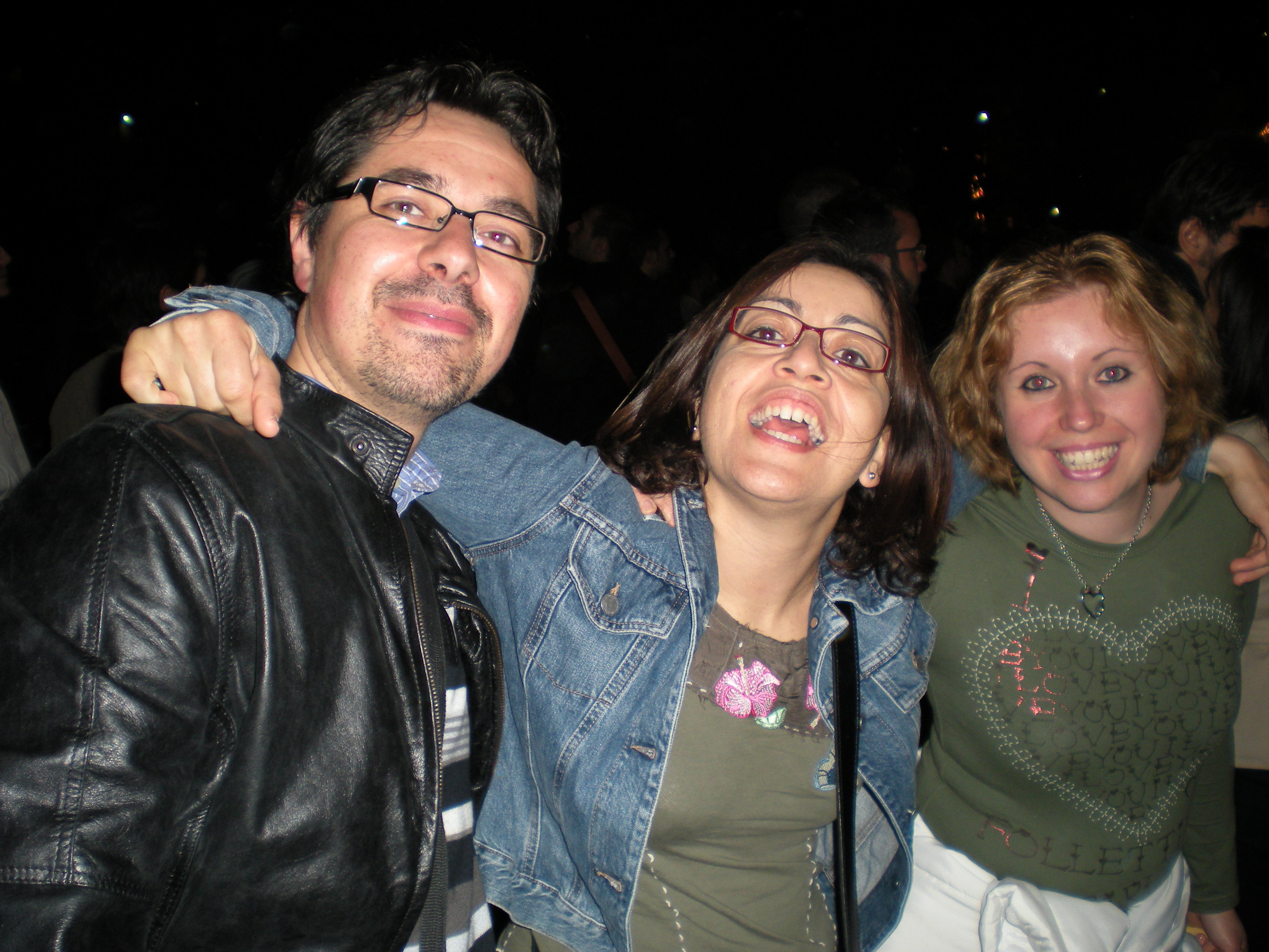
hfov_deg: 49.0
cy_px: 476
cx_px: 634
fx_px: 1393
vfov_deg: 37.7
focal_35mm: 38
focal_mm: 6.3
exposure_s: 1/60
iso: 104
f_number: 3.1
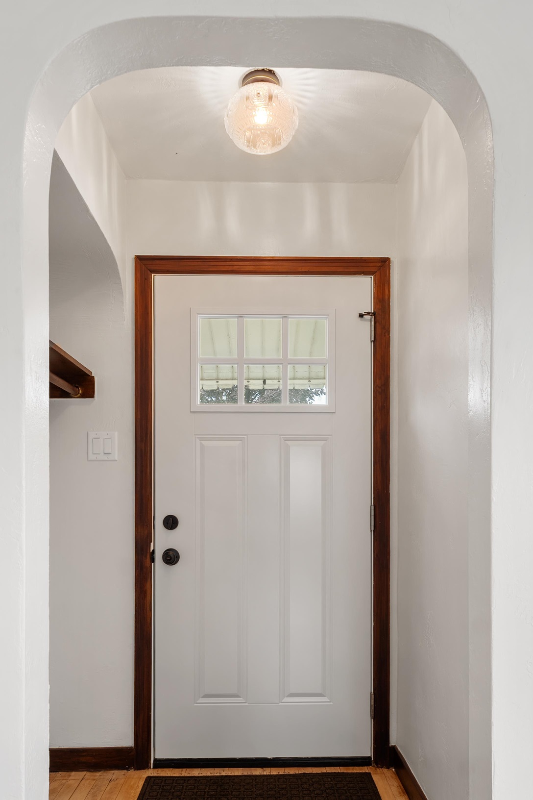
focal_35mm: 24
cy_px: 510
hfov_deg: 53.1
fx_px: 533
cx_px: 270
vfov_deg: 72.3
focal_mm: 17
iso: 400
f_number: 5
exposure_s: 1/10
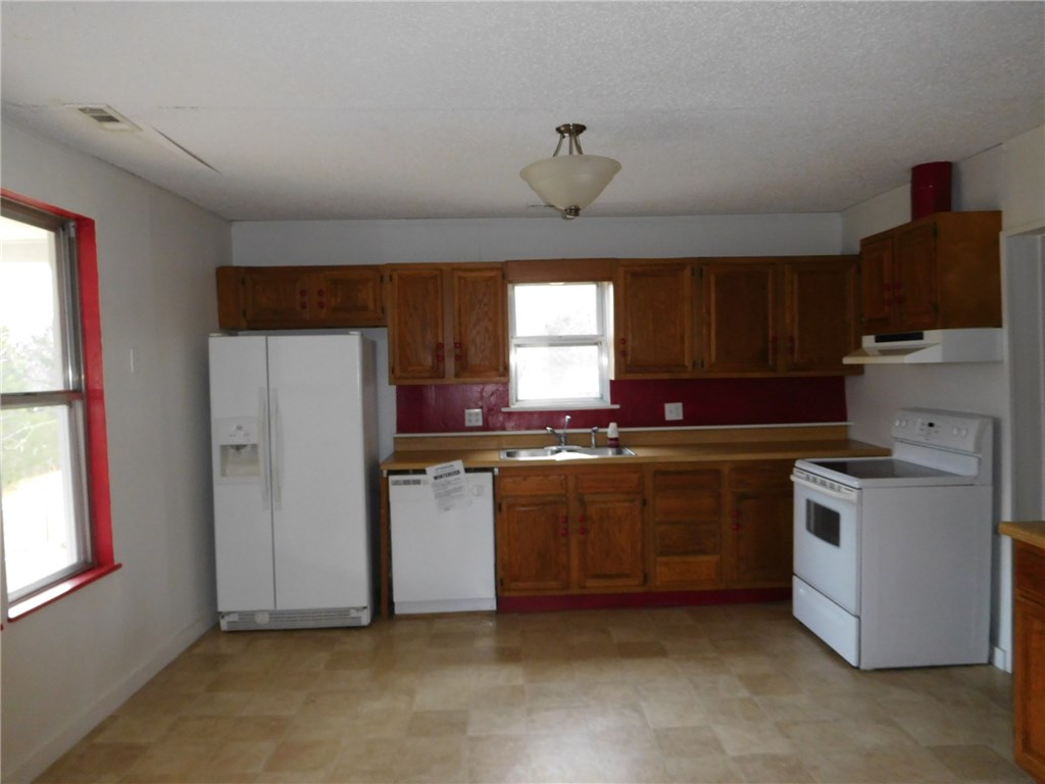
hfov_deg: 69.4
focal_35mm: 25
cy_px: 392
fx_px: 755
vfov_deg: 54.9
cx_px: 522
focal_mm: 4.5
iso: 250
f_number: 3.4
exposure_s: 1/30
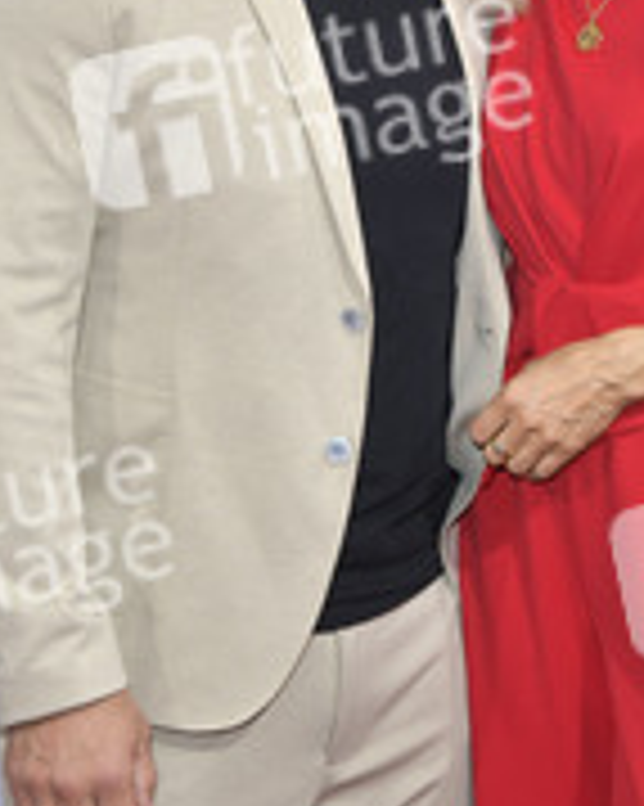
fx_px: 2599
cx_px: 432
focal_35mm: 109
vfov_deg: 17.6
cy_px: 329
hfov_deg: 14.1
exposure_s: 1/160
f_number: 7.1
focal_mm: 52
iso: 320
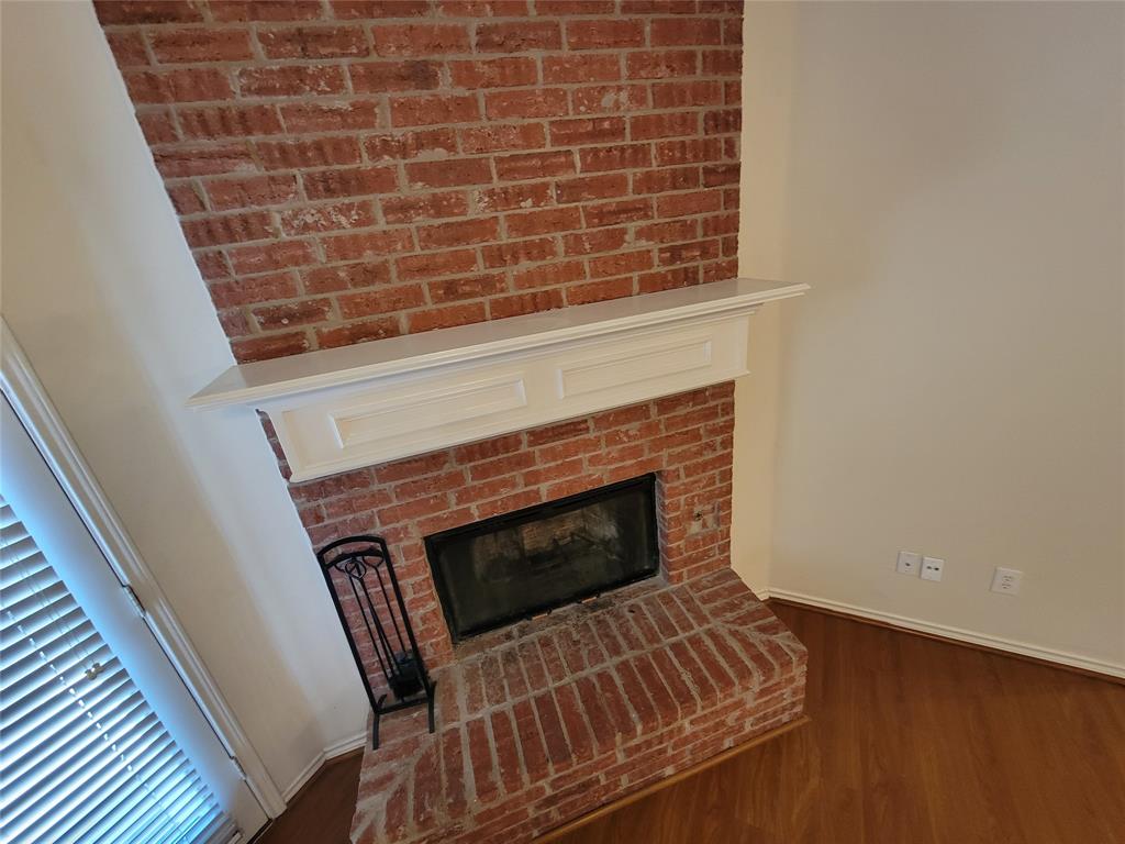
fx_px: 422
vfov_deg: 89.9
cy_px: 422
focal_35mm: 13
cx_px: 562
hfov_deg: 106.2
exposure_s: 1/30
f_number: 2.2
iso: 320
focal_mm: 2.2
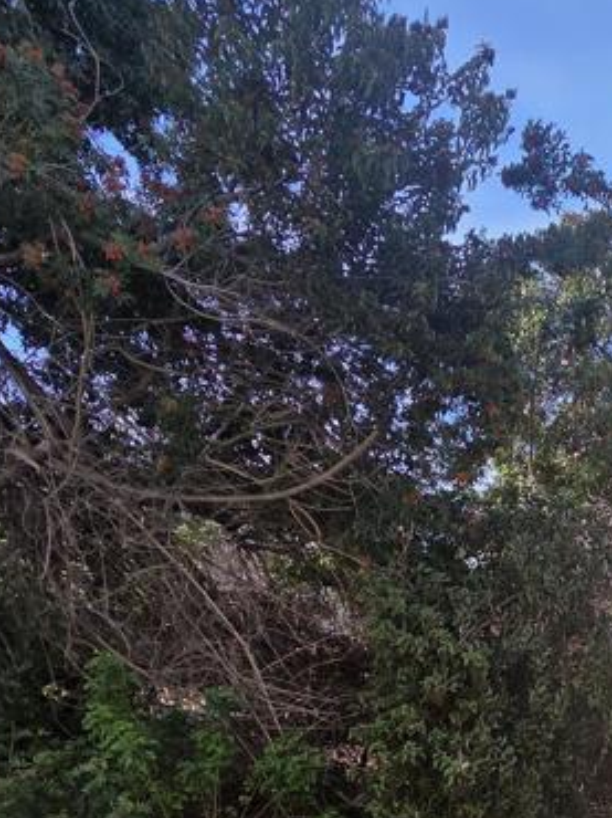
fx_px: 850
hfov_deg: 35.0
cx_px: 643
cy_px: 862
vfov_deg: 42.4
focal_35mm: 36
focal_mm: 2.2
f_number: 2.2
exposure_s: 1/1328
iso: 50
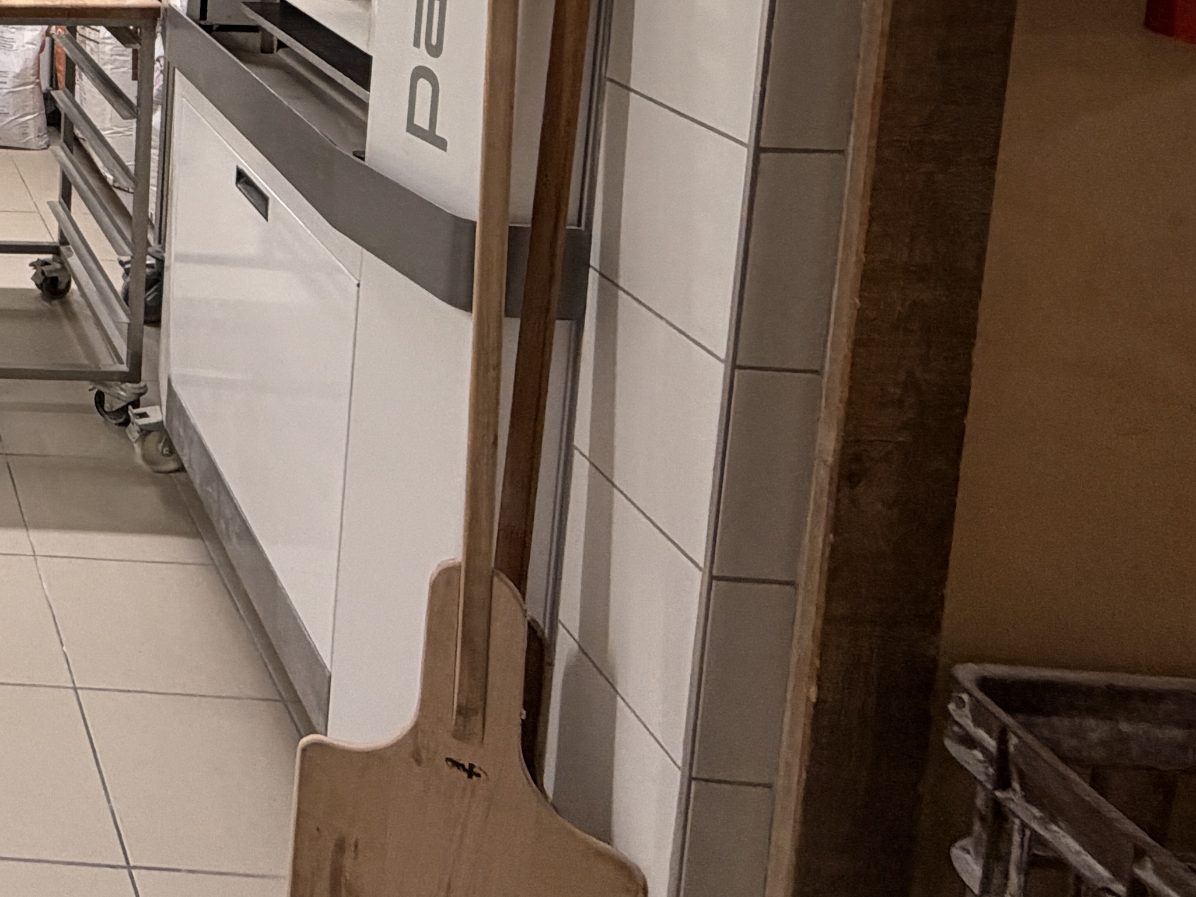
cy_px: -163
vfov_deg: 31.3
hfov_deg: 34.8
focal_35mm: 39
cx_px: -329
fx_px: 1348
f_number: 2.2
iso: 160
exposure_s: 1/100
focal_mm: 2.22
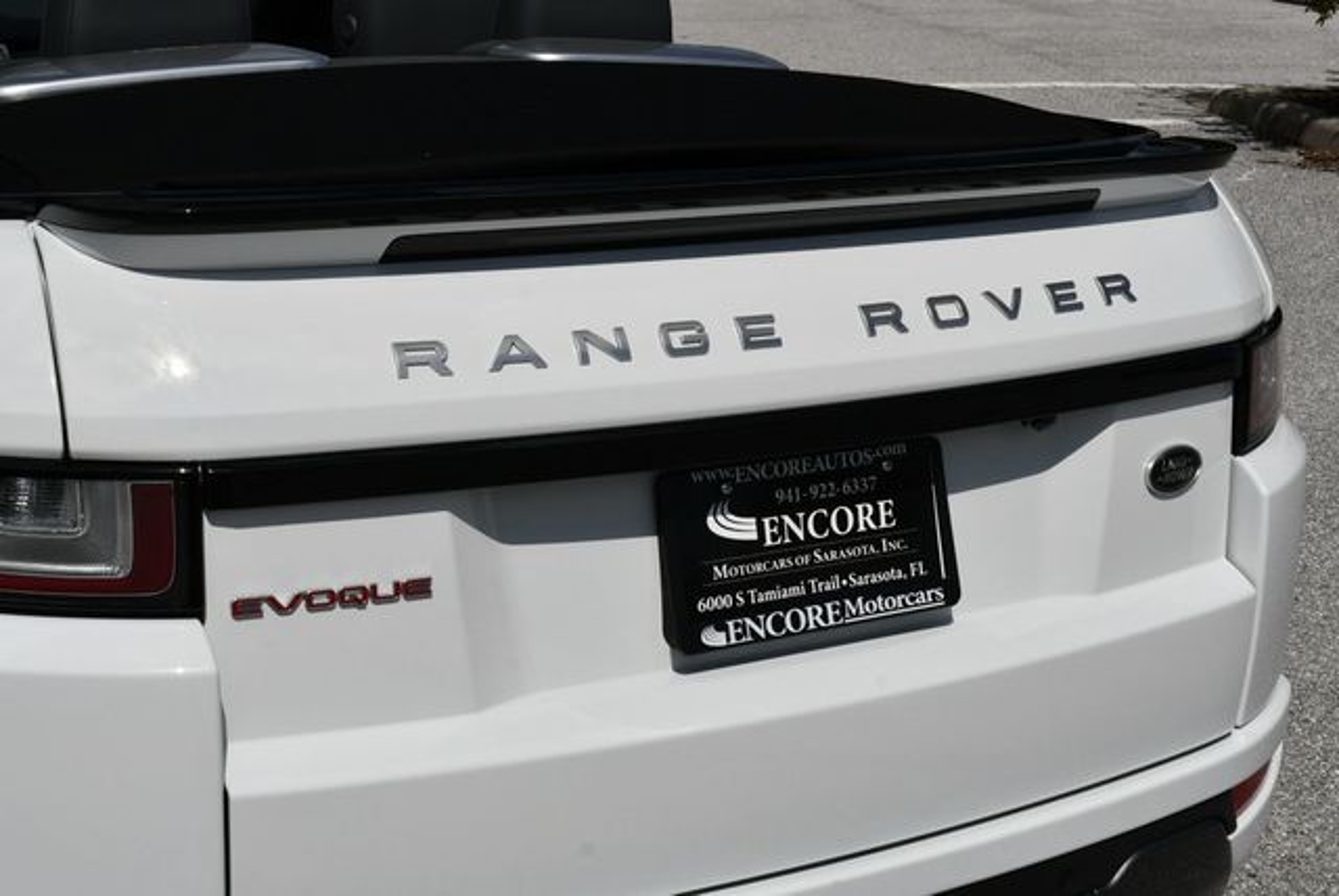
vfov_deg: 21.3
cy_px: 448
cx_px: 670
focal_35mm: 64
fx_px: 2383
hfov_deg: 31.4
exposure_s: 1/500
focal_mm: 32
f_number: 11
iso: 100
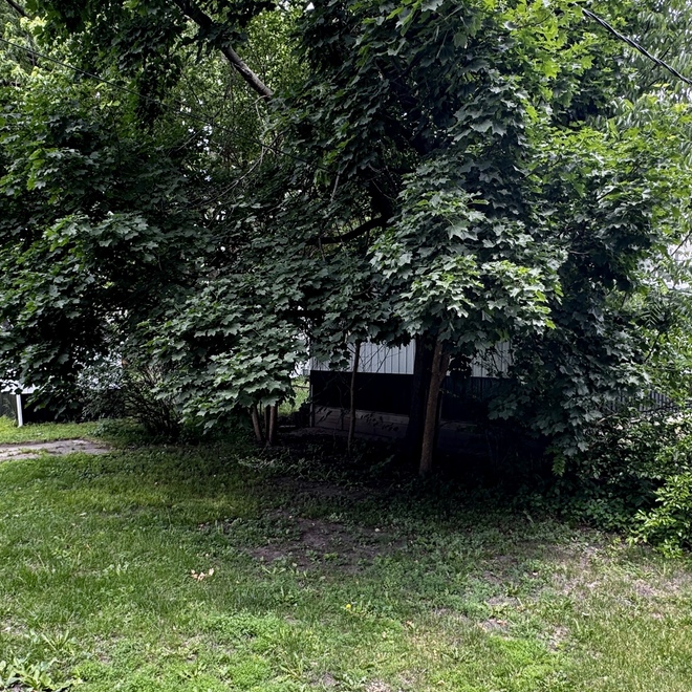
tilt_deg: -5.6
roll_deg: +0.8
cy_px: 393
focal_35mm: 27
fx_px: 611
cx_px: 308
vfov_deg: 58.9
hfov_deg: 58.9
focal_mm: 2.22
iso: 40
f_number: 2.2
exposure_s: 1/110
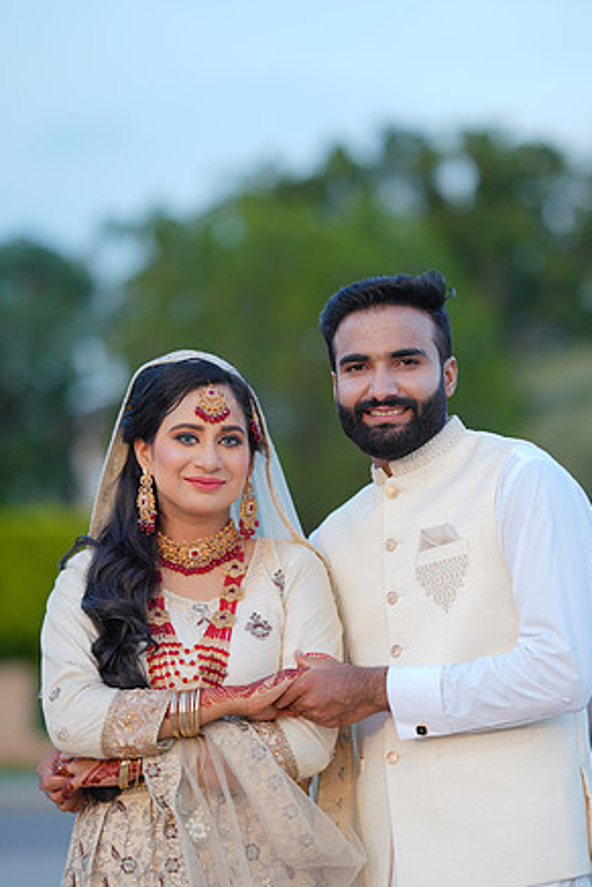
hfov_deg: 12.1
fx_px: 2785
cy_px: 523
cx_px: 331
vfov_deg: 18.1
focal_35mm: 113
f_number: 1.4
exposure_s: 1/400
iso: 80
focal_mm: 85
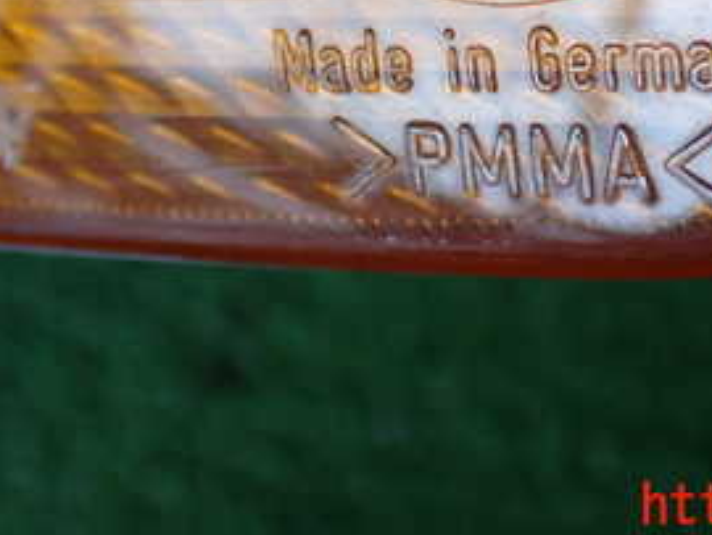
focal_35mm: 91
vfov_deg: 15.8
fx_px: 1873
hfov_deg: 21.5
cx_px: 446
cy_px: -53
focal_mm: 7.31
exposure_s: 1/80
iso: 200
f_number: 2.8
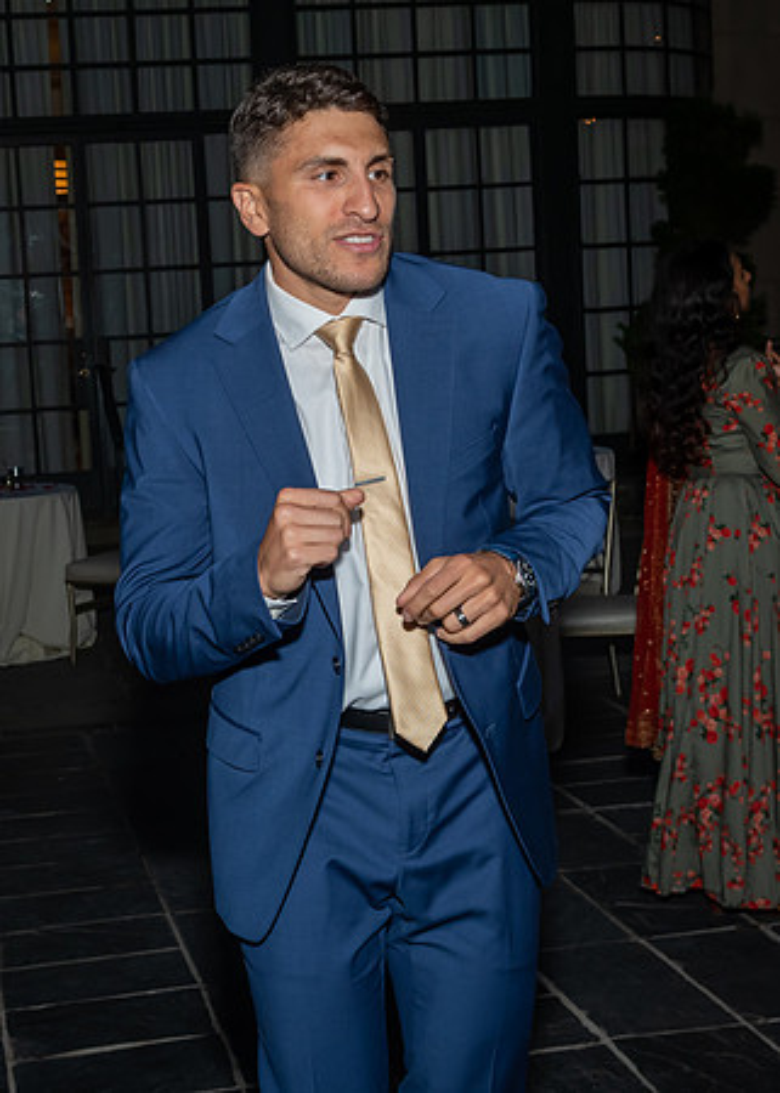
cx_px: 278
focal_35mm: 62
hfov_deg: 22.8
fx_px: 1924
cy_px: 471
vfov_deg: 31.7
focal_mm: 23
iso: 500
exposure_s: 1/250
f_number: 5.6
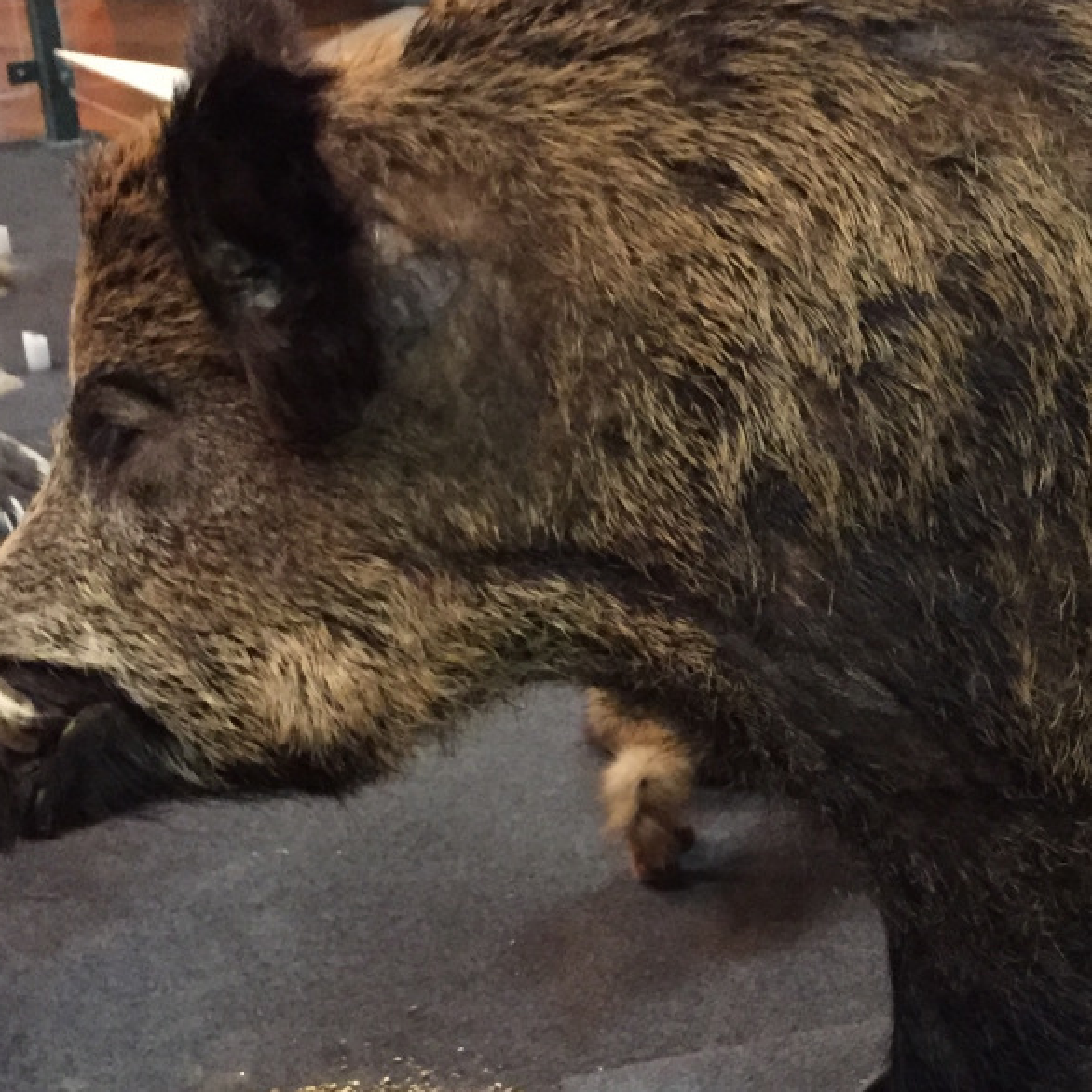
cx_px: 990
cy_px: 721
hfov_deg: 24.0
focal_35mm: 70
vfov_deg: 24.5
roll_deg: -0.6
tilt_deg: -26.4
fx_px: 2498
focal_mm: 4.15
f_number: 2.2
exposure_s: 1/17
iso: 320
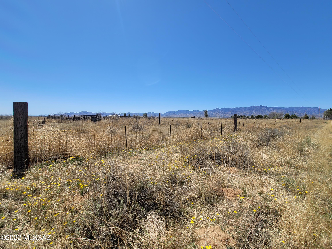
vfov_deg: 89.9
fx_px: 125
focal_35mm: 13
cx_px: 166
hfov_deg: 106.2
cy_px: 124
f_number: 2.2
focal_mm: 2.2
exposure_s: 1/2111
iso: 64
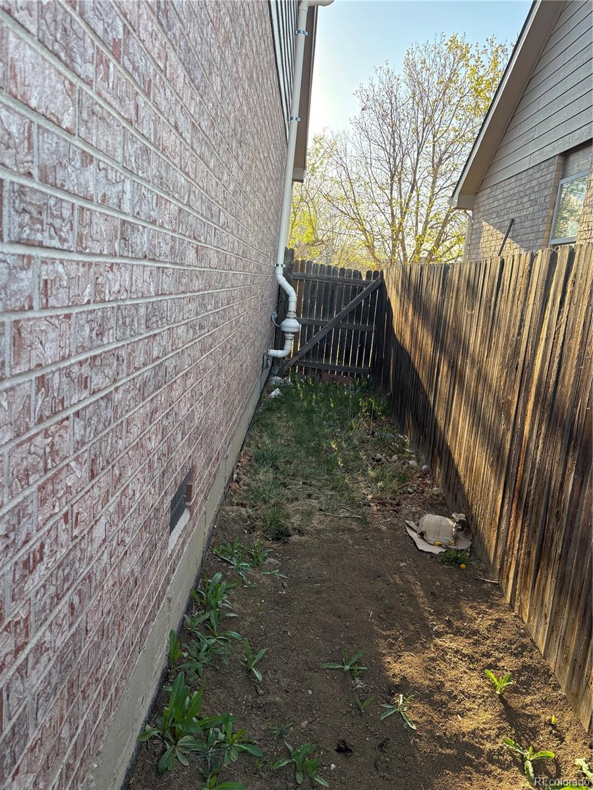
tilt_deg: -10.5
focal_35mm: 26
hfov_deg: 53.1
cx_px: 296
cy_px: 395
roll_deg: -6.2
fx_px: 594
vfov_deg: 67.3
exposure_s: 1/450
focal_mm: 5.96
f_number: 1.6
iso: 64
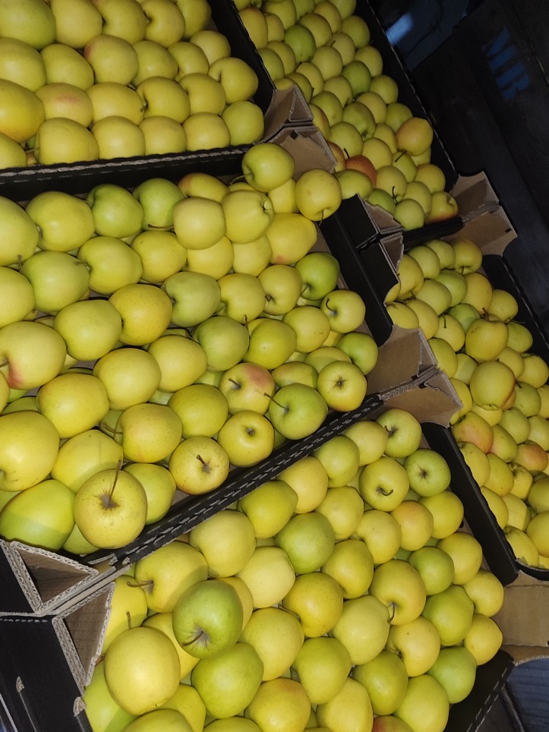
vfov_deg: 63.4
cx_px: 284
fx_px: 592
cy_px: 351
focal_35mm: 28
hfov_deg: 49.7
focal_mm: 5.95
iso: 691
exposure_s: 1/33
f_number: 1.89
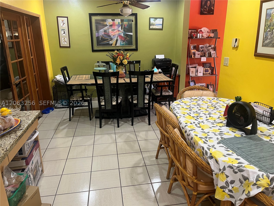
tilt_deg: -17.1
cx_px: 137
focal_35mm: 26
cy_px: 103
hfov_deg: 67.3
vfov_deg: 53.1
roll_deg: +1.2
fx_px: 206
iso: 160
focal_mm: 5.1
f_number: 1.6
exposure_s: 1/60
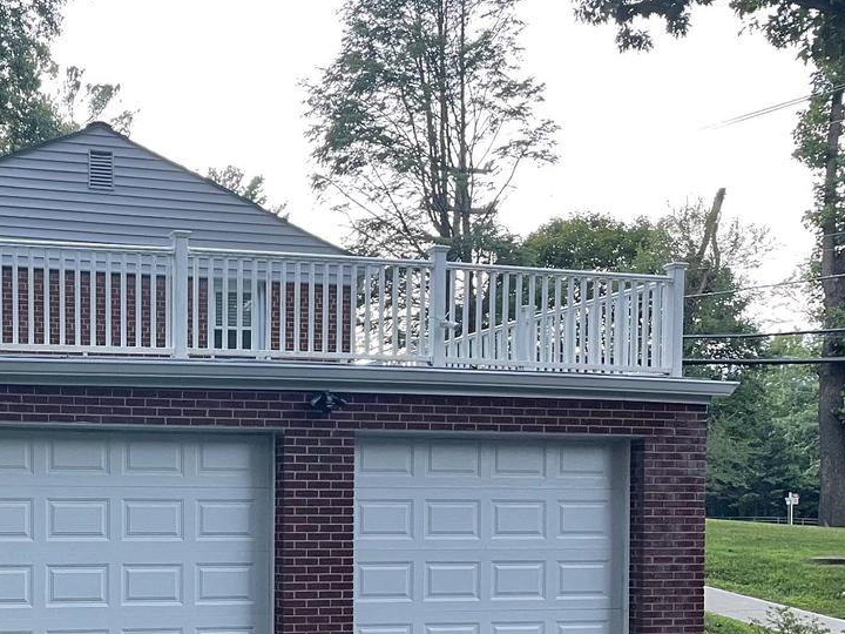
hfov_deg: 34.8
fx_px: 1269
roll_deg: +1.0
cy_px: 547
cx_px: 87
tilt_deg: -1.7
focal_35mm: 52
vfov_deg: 27.2
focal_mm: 4.2
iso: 200
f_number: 1.6
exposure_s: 1/60
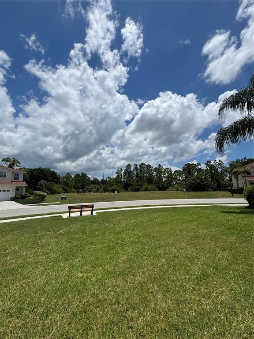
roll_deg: +1.6
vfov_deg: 102.1
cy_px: 170
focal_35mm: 14
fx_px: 137
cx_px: 127
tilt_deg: +8.1
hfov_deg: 85.7
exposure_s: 1/3906
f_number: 2.2
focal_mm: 2.22
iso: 32
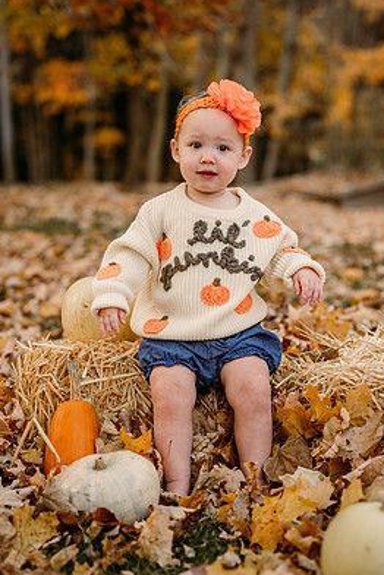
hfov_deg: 21.6
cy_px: 252
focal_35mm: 63
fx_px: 1008
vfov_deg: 31.9
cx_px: 185
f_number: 2.2
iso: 250
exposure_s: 1/500
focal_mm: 55
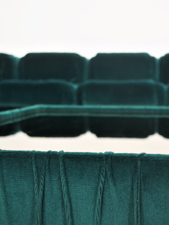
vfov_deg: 42.9
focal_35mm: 44
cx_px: 126
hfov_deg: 32.3
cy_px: 113
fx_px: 286
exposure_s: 1/60
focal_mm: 20
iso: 800
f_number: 4
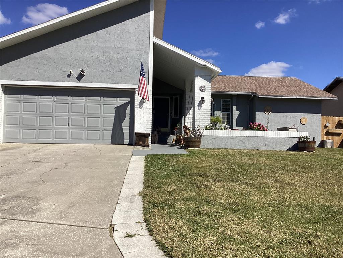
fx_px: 307
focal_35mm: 31
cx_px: 172
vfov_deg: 45.4
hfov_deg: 58.4
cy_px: 129
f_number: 2.4
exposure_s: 1/2203
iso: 25
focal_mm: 3.3
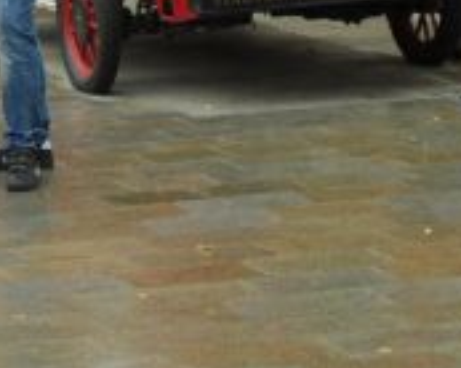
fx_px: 2467
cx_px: -56
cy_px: 35
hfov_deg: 10.5
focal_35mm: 181
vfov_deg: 8.5
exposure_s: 1/125
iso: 100
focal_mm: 8.2
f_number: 3.8
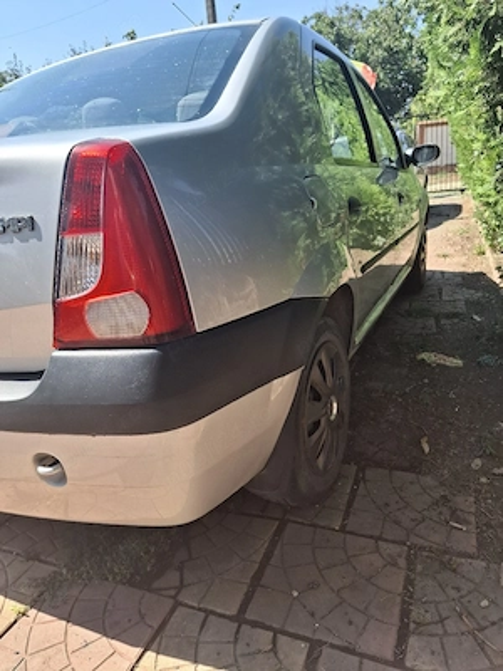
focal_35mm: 23
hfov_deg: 58.9
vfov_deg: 73.9
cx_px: 252
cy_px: 336
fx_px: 446
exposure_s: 1/417
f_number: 1.8
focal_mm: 5.54
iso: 50
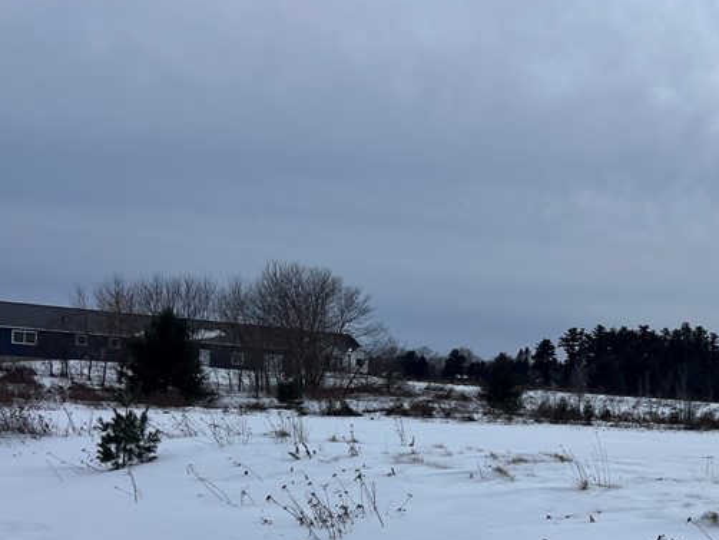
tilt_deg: -2.1
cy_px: 443
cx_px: 653
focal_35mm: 53
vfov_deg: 26.9
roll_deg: -3.4
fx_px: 1101
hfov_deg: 34.1
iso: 50
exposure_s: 1/4630
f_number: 1.5
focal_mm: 5.7
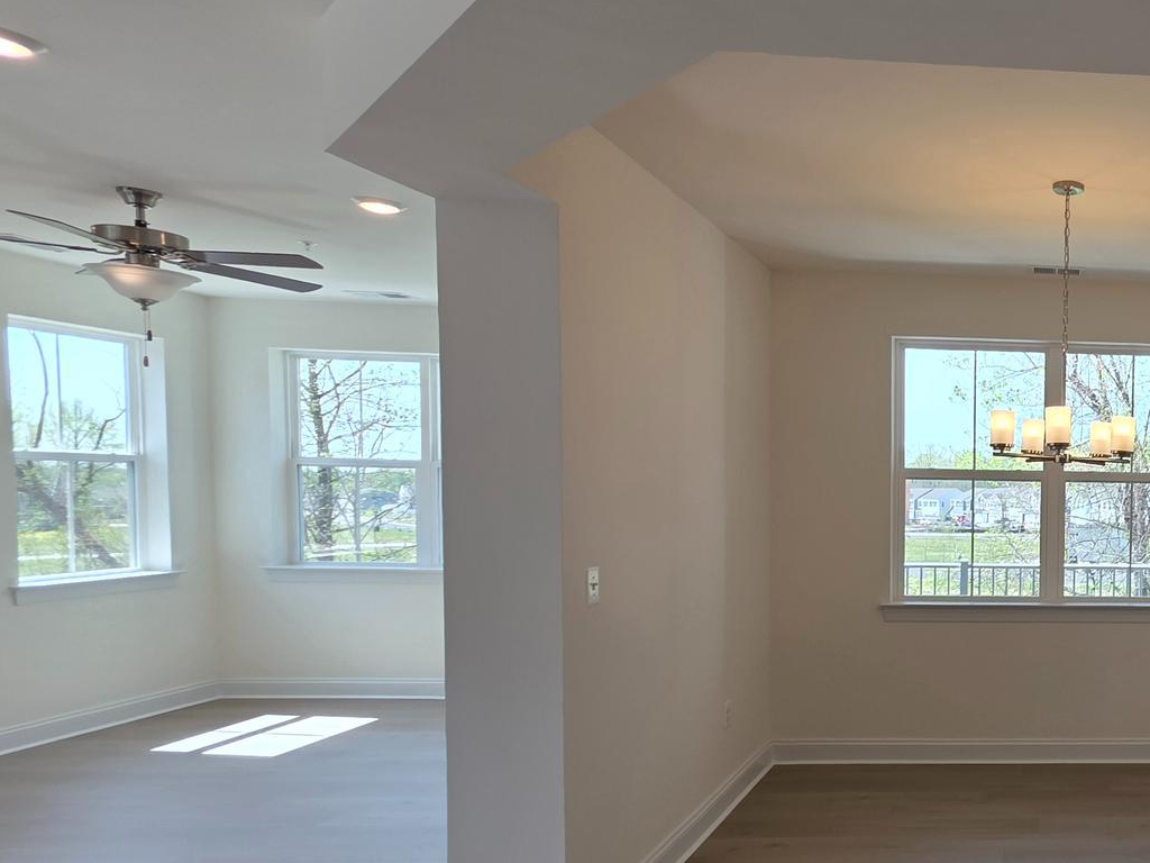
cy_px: 540
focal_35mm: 26
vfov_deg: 52.5
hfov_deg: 53.9
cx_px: 1131
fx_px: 864
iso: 25
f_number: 1.9
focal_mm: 2.2
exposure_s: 1/120
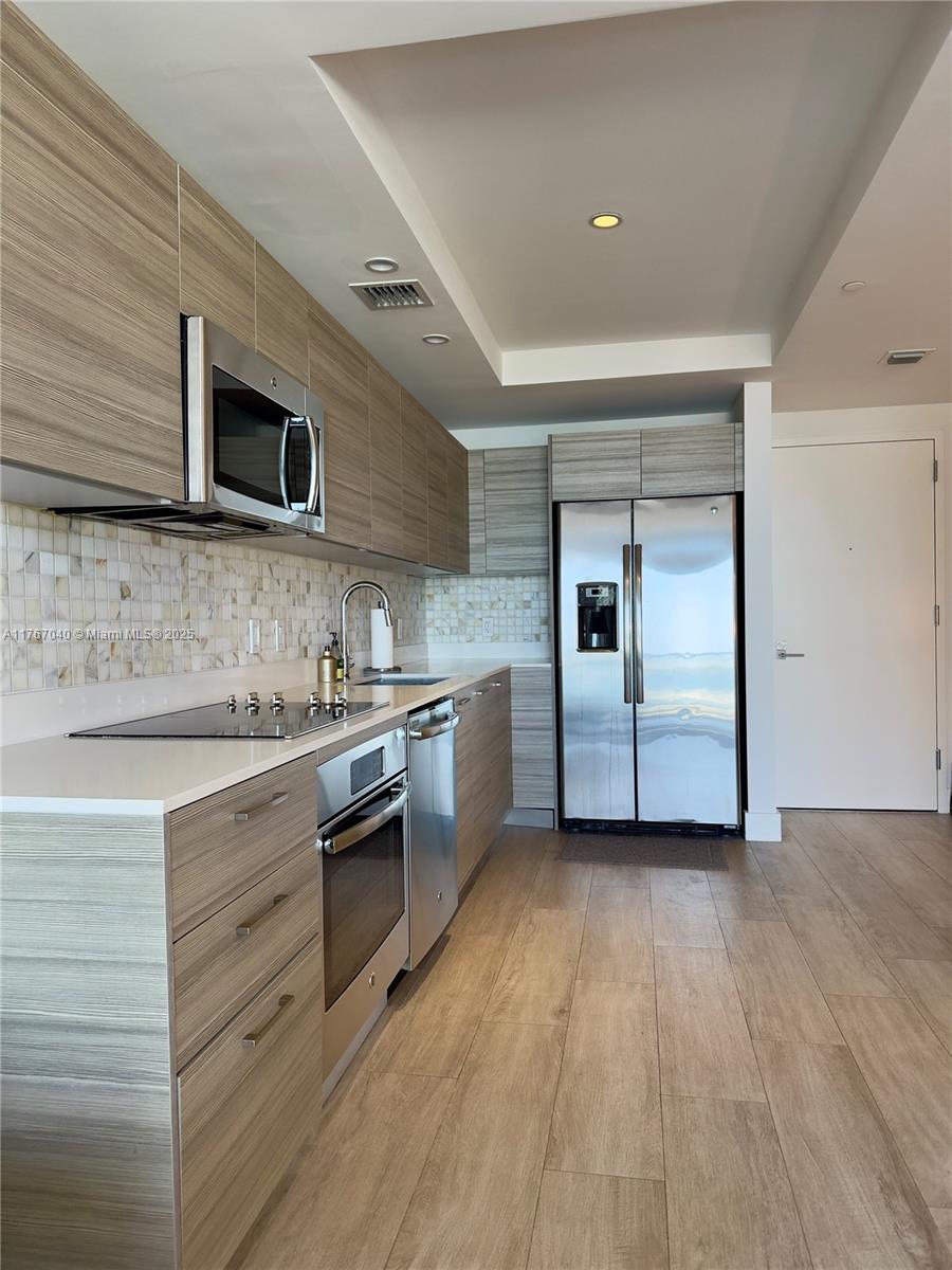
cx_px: 476
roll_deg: +1.4
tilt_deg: -1.1
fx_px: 880
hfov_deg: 56.8
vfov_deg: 71.6
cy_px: 635
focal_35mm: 24
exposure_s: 1/120
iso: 125
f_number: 1.78
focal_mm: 6.76
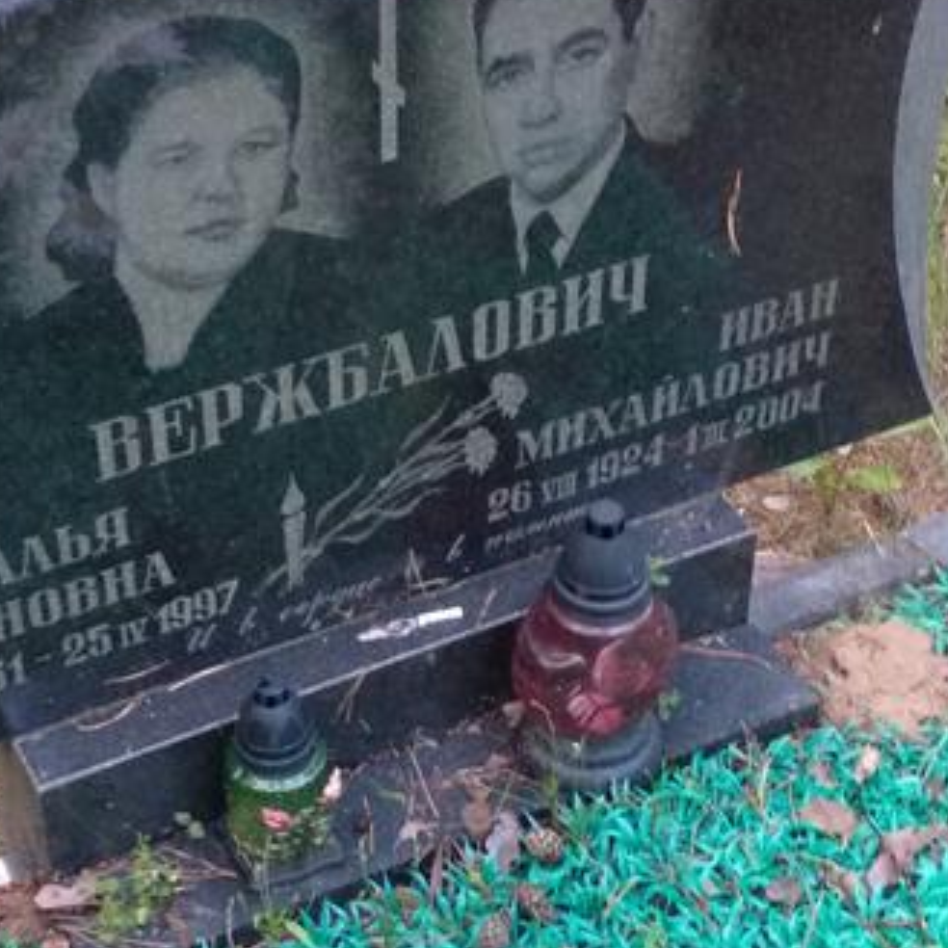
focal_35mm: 42
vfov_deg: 40.0
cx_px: 422
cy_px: 500
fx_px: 1301
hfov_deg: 40.0
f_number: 2.2
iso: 640
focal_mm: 3.81
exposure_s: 1/24
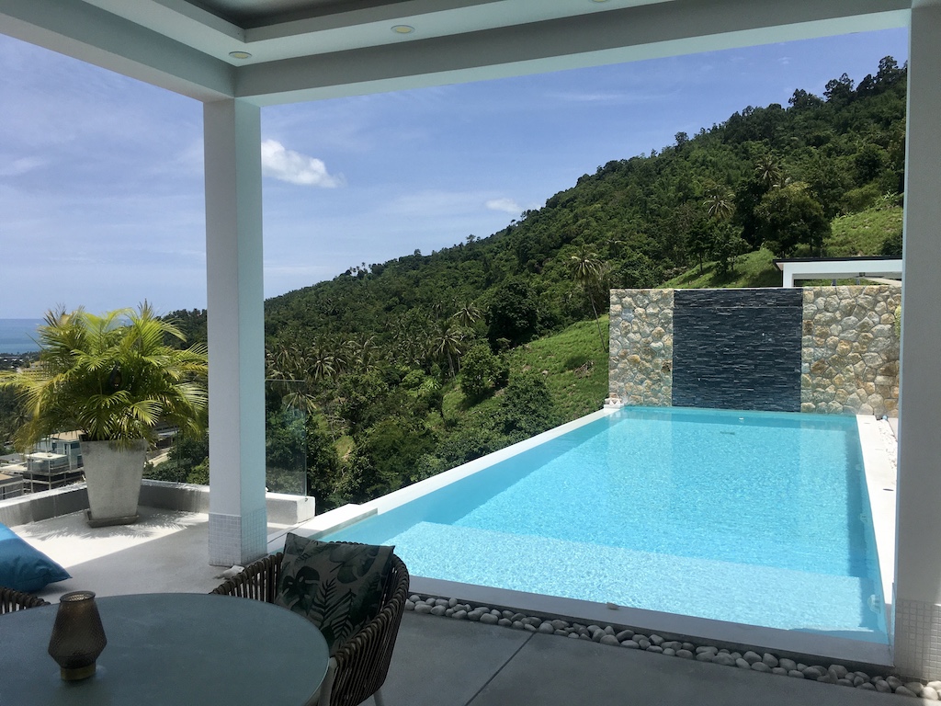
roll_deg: -0.7
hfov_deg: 61.7
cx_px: 470
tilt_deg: -3.7
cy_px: 353
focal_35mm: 29
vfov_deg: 48.2
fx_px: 788
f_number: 2.2
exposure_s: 1/2849
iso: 25
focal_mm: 4.15
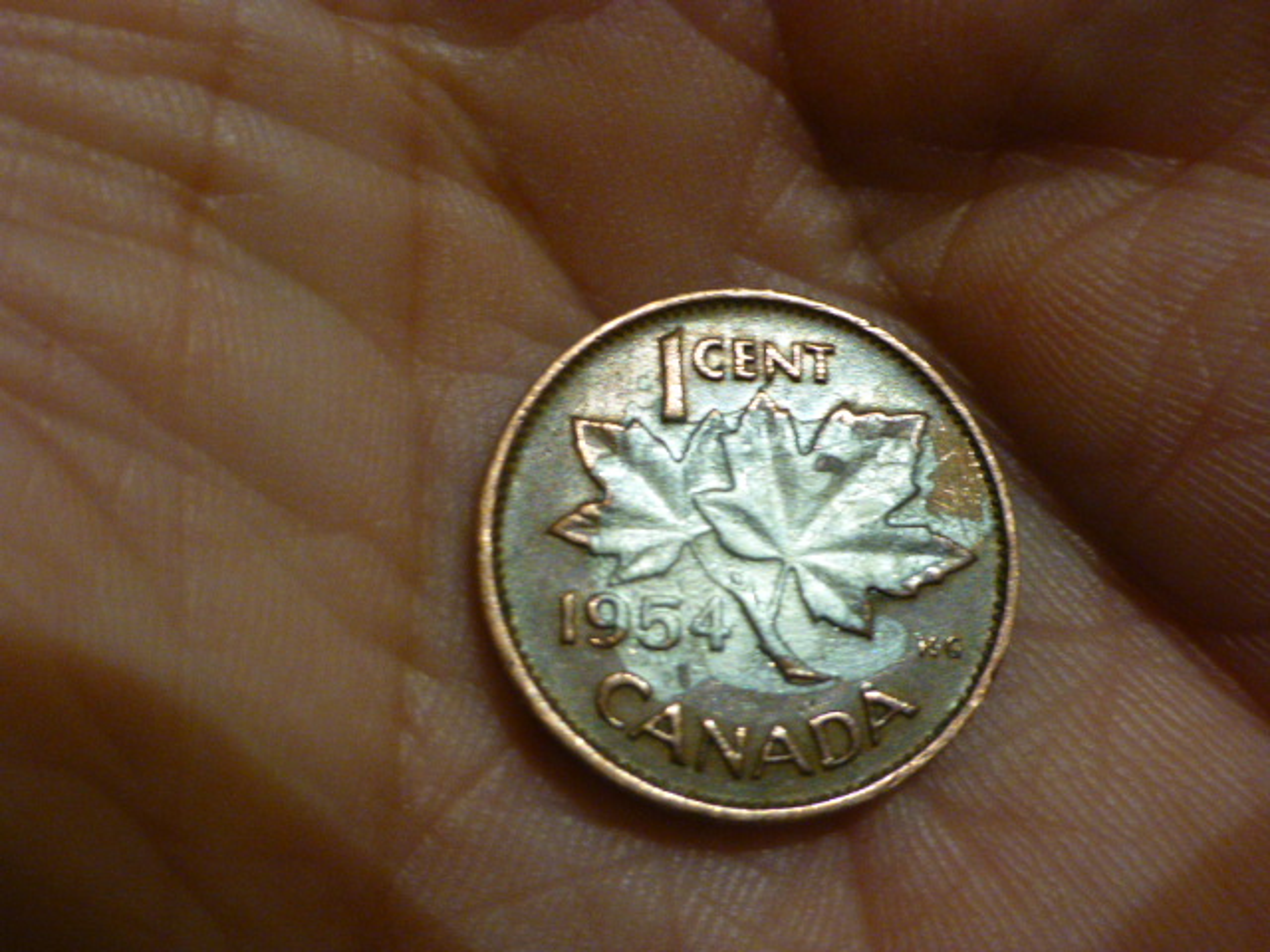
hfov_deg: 38.9
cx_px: 635
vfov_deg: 29.7
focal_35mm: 49
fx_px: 1798
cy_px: 476
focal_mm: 8.5
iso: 800
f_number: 4.2
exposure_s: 1/30
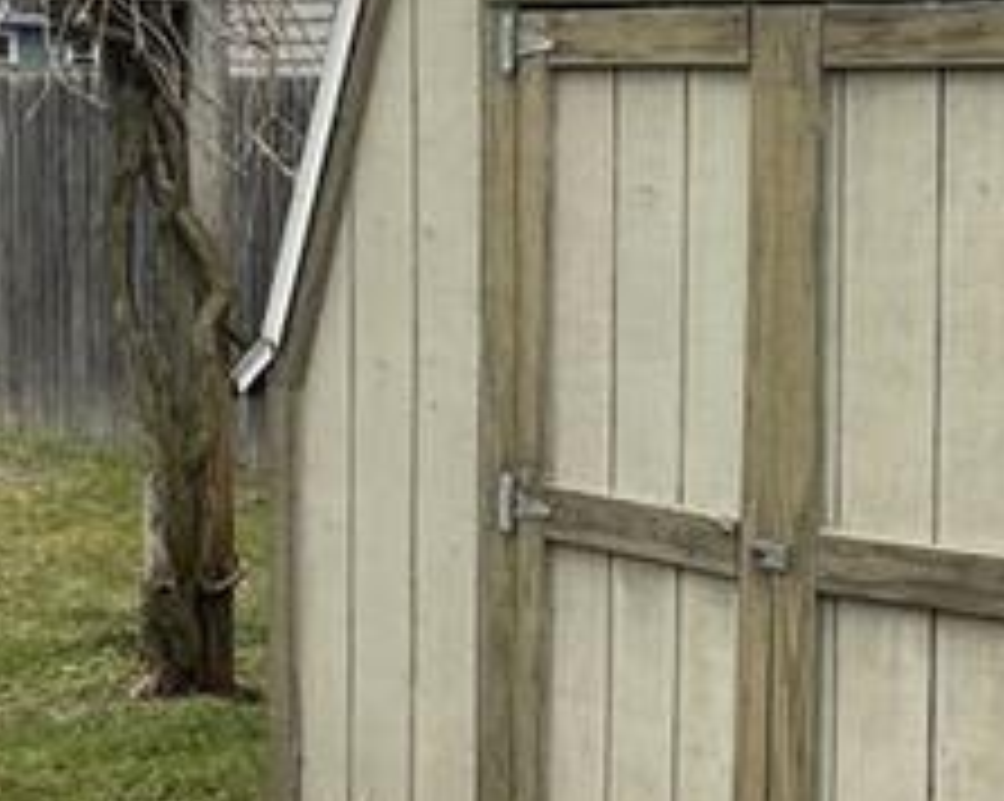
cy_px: 387
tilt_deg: -4.0
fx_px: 3384
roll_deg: +0.0
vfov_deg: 13.5
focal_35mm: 114
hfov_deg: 16.8
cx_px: 779
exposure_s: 1/361
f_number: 1.6
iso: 32
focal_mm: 4.2
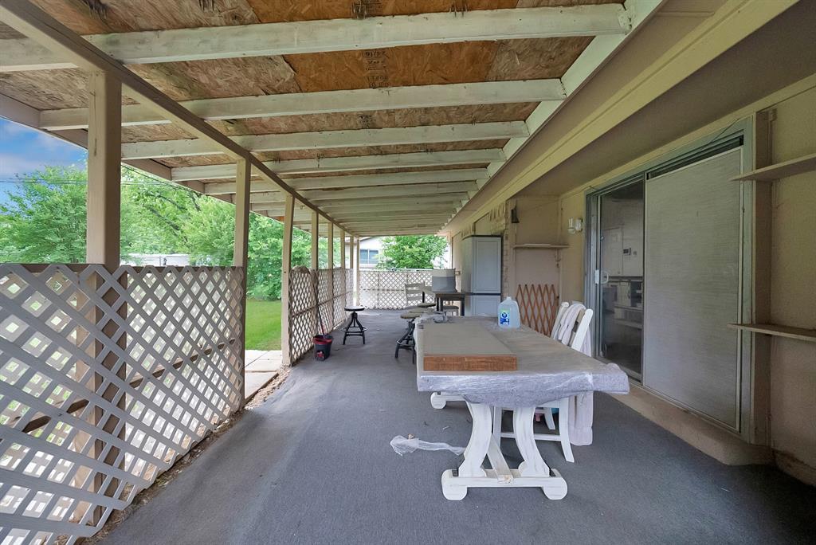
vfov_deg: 85.5
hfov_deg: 108.3
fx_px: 295
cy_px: 272
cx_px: 408
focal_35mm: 13
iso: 12800
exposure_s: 1/8000
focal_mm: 13
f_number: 2.8
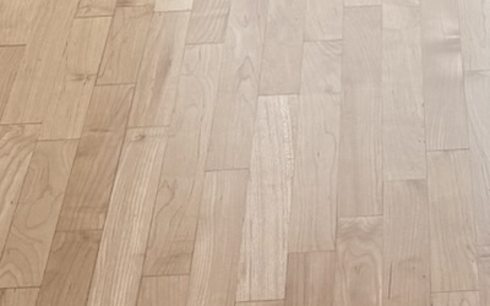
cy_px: -275
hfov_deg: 14.5
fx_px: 1883
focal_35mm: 141
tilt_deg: -20.5
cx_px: 528
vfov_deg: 8.8
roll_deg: +1.2
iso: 50
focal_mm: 5.96
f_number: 1.6
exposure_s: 1/122
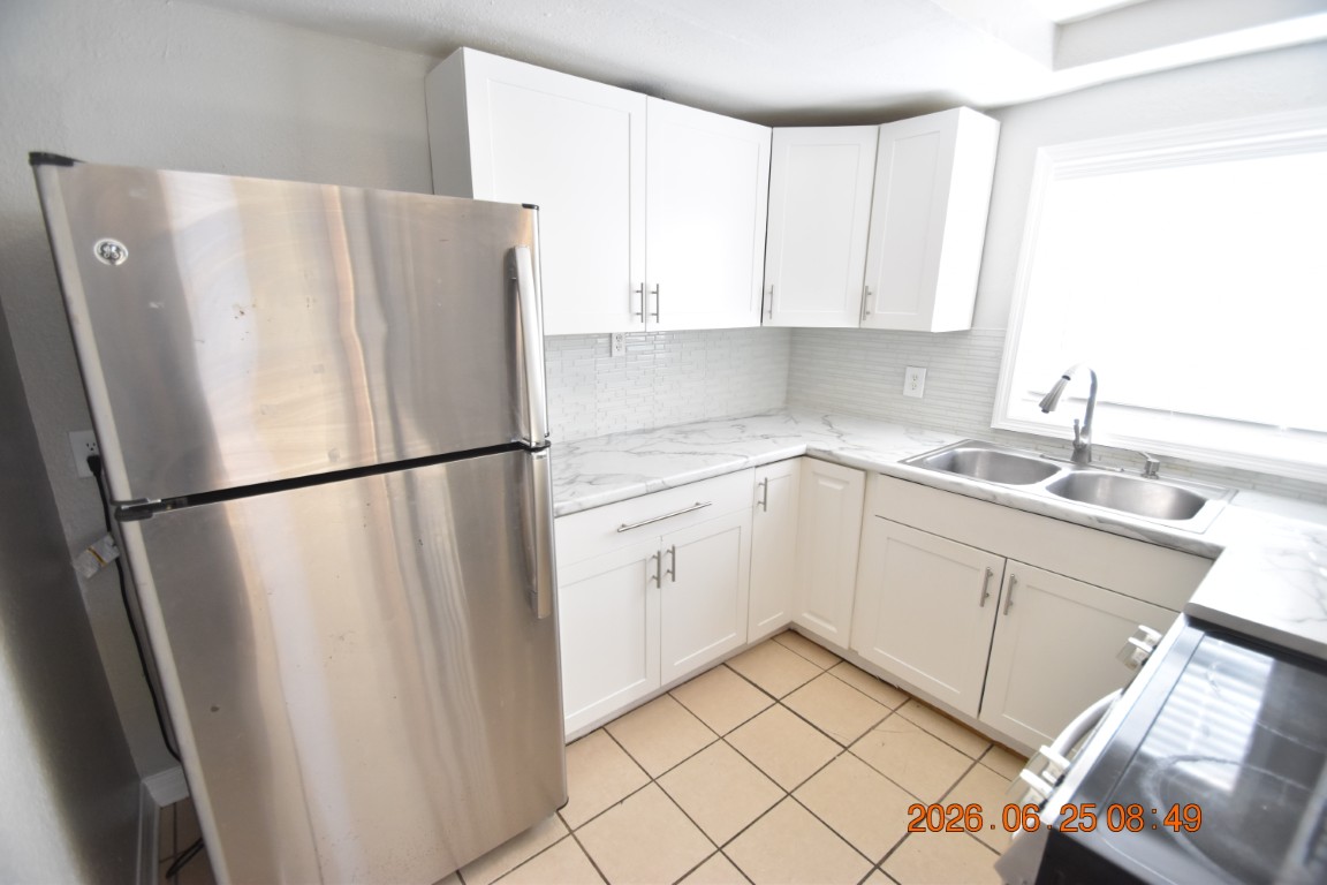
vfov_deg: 77.3
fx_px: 553
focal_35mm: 15
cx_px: 664
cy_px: 442
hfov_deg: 100.4
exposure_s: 1/90
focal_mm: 10
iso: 800
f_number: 3.5
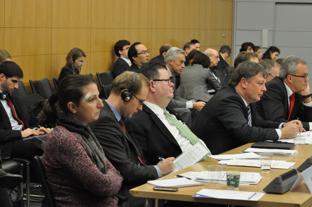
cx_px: 156
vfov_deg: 13.0
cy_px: 104
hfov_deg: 19.5
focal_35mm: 105
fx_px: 909
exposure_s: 1/60
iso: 3200
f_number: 6.3
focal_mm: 70
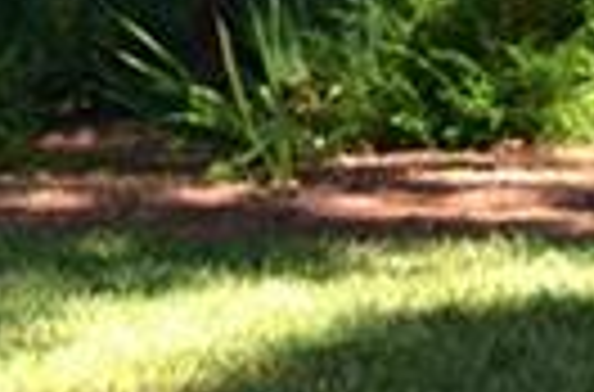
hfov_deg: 6.1
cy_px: -883
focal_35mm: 327
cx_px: 1395
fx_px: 5376
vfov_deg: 4.0
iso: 100
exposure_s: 1/200
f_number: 4
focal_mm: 28
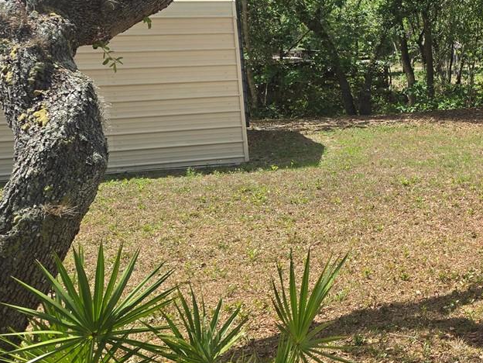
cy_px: 140
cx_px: 600
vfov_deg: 24.8
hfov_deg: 28.0
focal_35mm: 59
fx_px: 823
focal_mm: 5.4
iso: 25
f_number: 1.8
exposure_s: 1/633
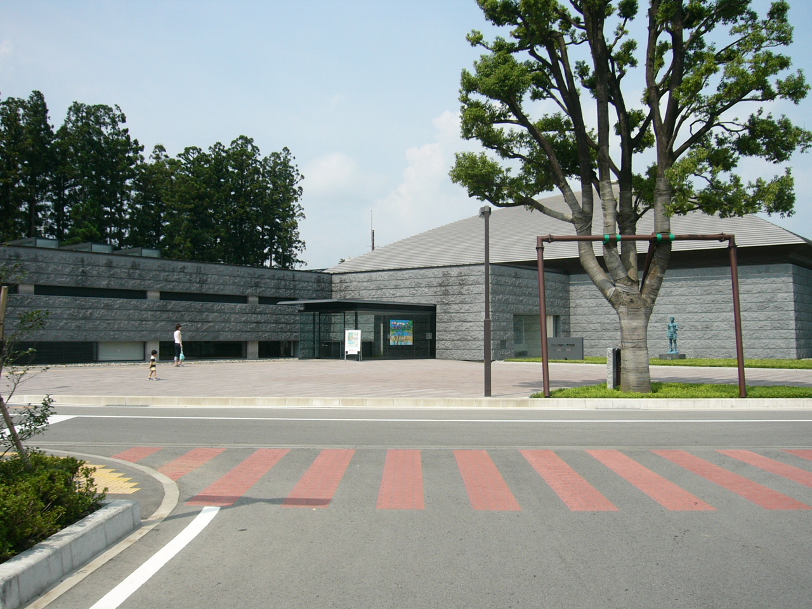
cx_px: 406
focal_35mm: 35
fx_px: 821
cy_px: 304
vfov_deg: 40.7
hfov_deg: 52.6
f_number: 8
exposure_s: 1/160
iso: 50
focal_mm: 5.8
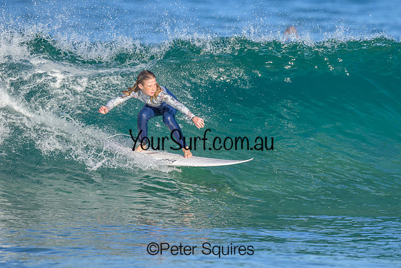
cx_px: 253
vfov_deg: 1.4
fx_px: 11248
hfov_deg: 2.0
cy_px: 129
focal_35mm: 1010
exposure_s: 1/2000
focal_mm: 800
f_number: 6.3
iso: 560
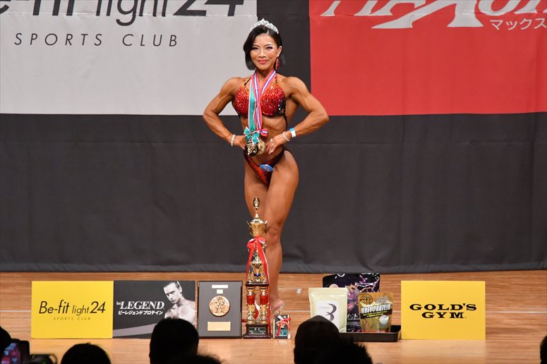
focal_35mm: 285
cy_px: 182
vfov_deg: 4.8
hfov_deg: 7.2
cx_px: 274
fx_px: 4328
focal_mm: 190
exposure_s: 1/400
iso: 7200
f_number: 5.6
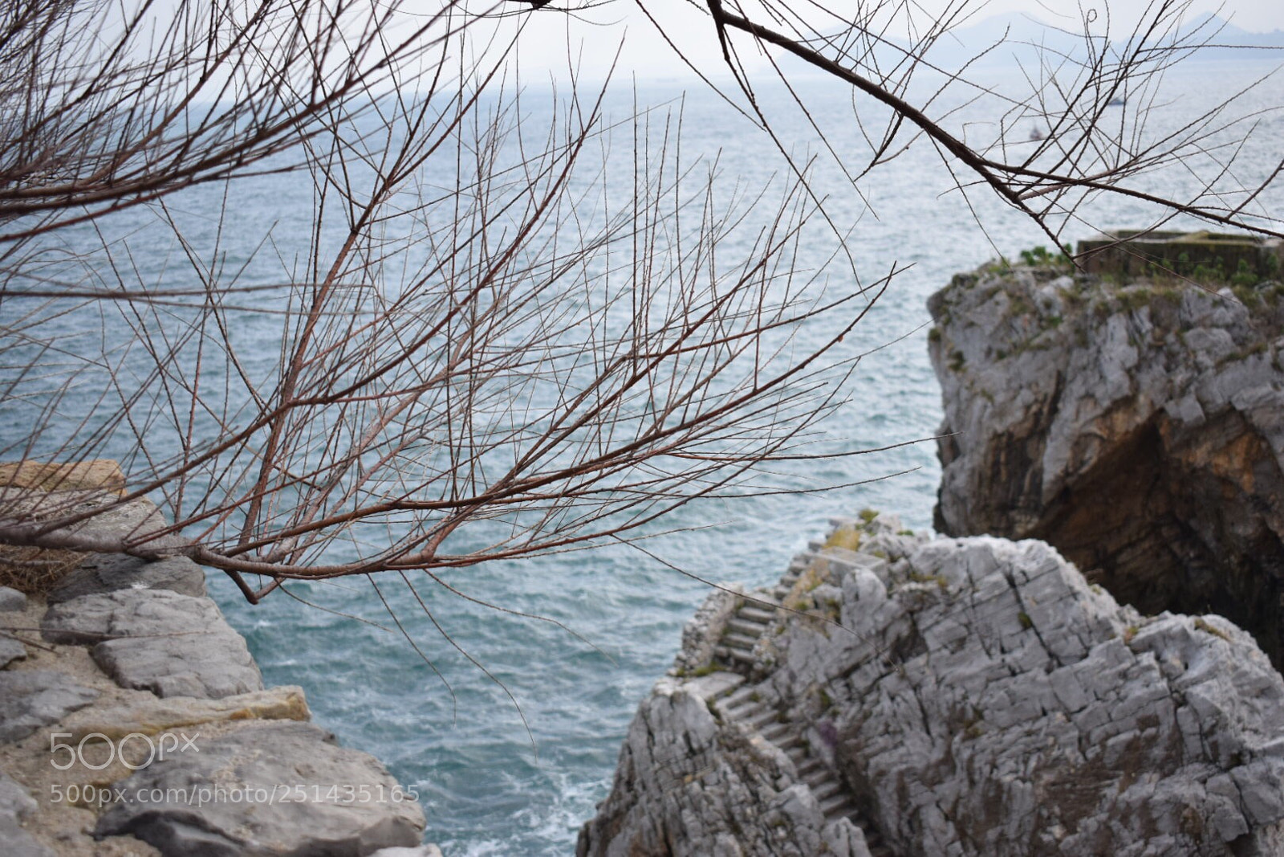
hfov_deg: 46.4
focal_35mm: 42
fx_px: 1498
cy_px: 428
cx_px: 642
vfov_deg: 31.9
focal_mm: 28
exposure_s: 1/2000
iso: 500
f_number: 4.2
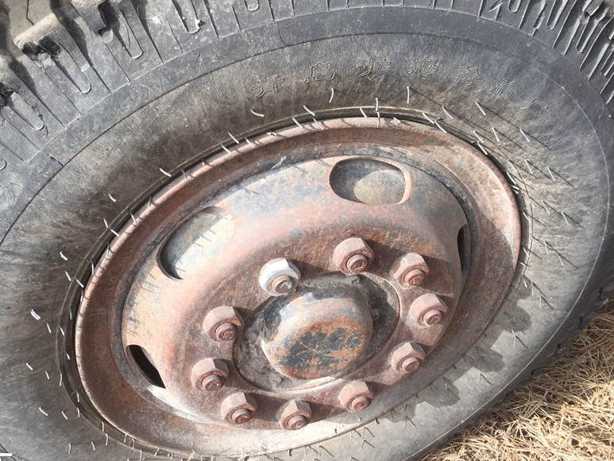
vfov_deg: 32.0
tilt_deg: -31.7
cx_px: 253
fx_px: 798
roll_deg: -4.9
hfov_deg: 41.9
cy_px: 162
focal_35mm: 45
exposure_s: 1/380
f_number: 2.2
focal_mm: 4.15
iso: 32
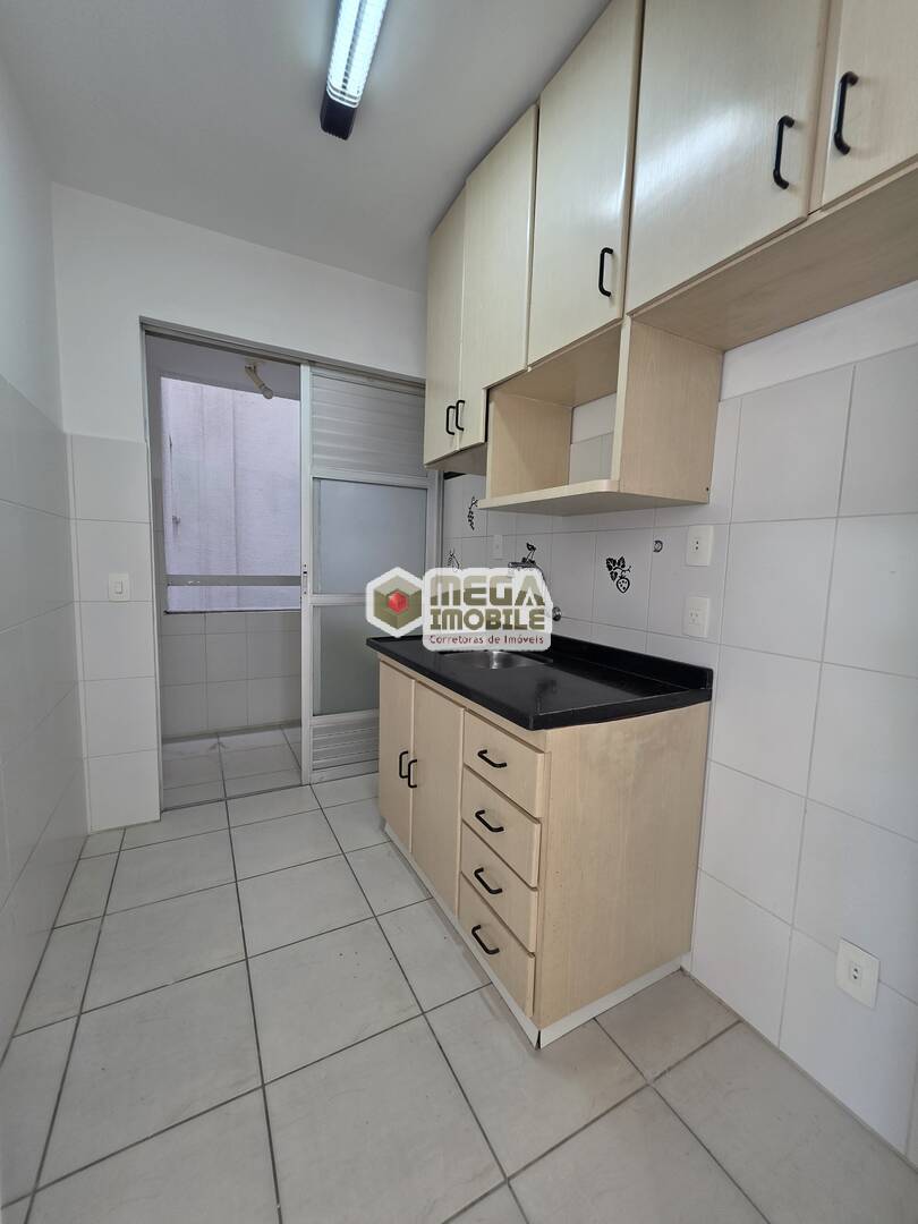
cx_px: 459
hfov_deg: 89.9
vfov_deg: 106.2
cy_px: 612
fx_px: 460
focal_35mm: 13
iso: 64
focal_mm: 2.2
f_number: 1.9
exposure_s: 1/60
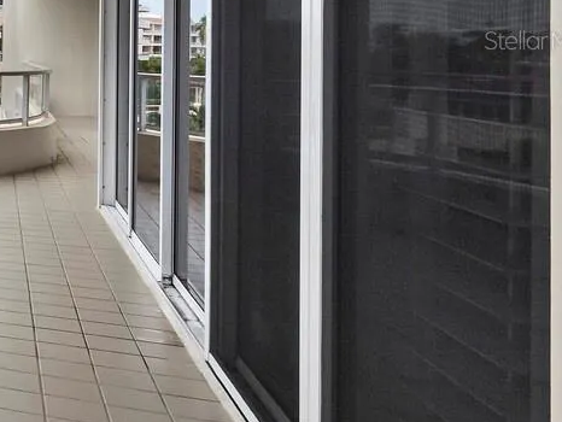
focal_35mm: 48
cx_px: -365
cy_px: 40
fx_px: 780
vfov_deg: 29.0
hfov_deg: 24.8
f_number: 11
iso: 400
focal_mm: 7
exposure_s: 1/320
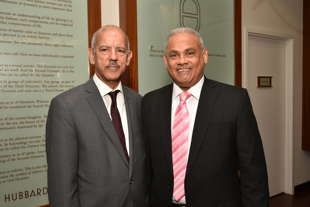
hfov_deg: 60.3
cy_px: 104
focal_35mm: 31
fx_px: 267
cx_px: 155
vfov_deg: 42.3
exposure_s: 1/60
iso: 400
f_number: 14
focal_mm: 31
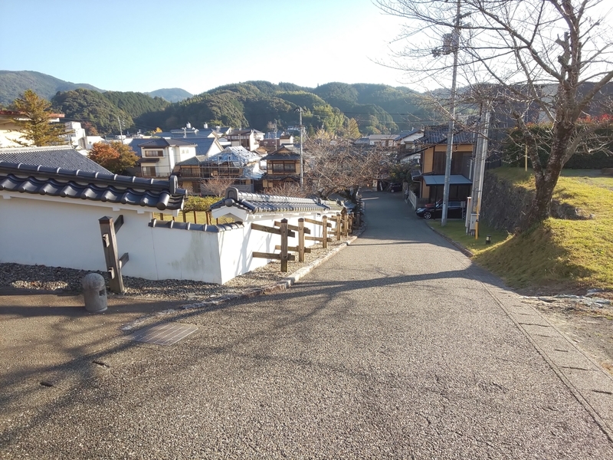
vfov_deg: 66.0
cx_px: 306
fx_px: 354
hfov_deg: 81.7
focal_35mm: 20
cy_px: 230
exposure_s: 1/346
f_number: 1.94
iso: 28
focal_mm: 3.45
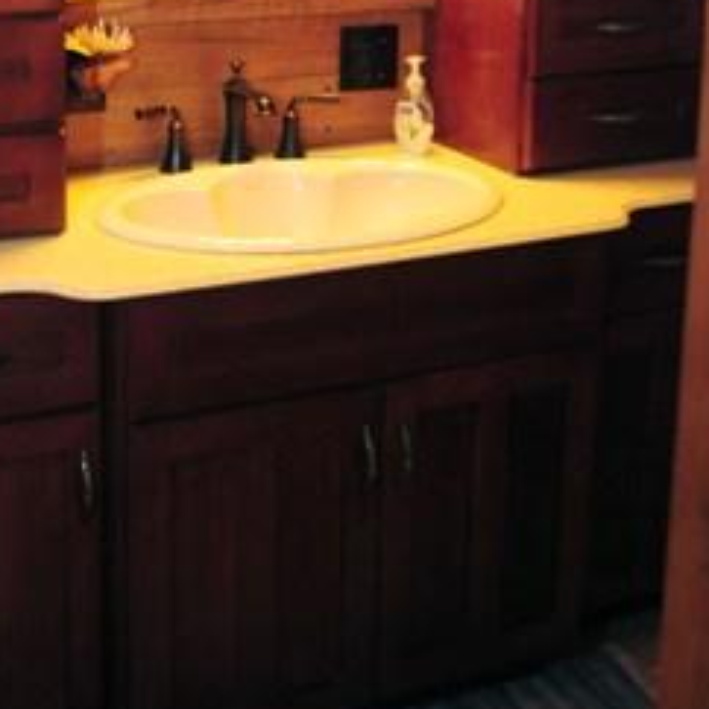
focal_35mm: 63
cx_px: 261
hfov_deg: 27.2
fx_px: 1460
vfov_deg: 25.9
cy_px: 3
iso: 400
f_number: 3.5
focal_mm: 28
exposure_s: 1/50
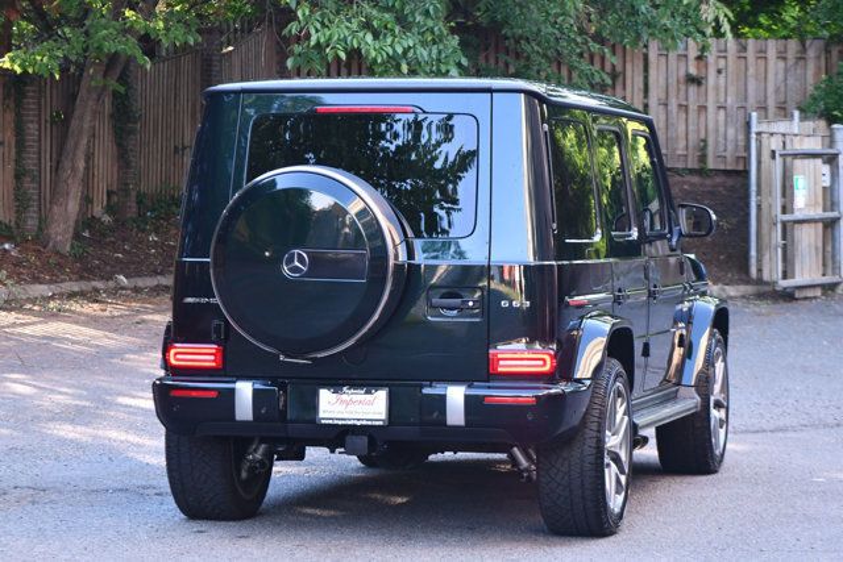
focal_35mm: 117
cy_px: 281
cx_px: 422
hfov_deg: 17.5
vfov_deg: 11.7
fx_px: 2740
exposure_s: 1/160
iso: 800
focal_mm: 78
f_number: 4.8
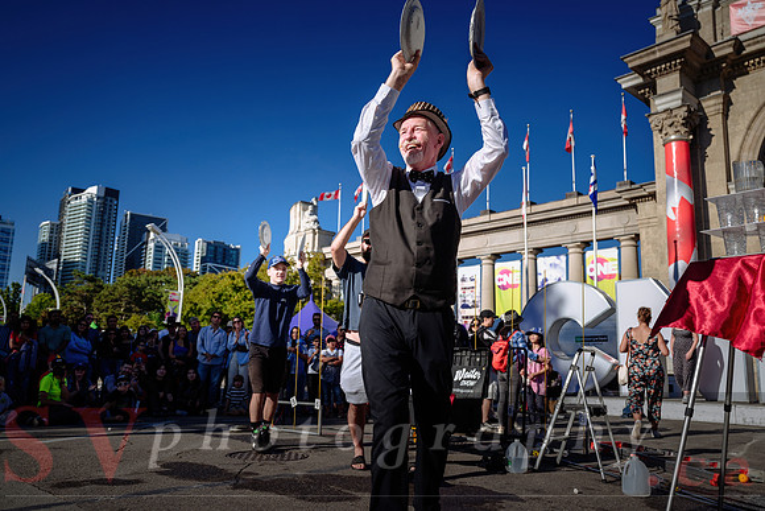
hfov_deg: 63.6
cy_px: 256
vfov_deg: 45.0
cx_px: 382
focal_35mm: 29
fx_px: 616
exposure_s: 1/640
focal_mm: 29
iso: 64
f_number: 4
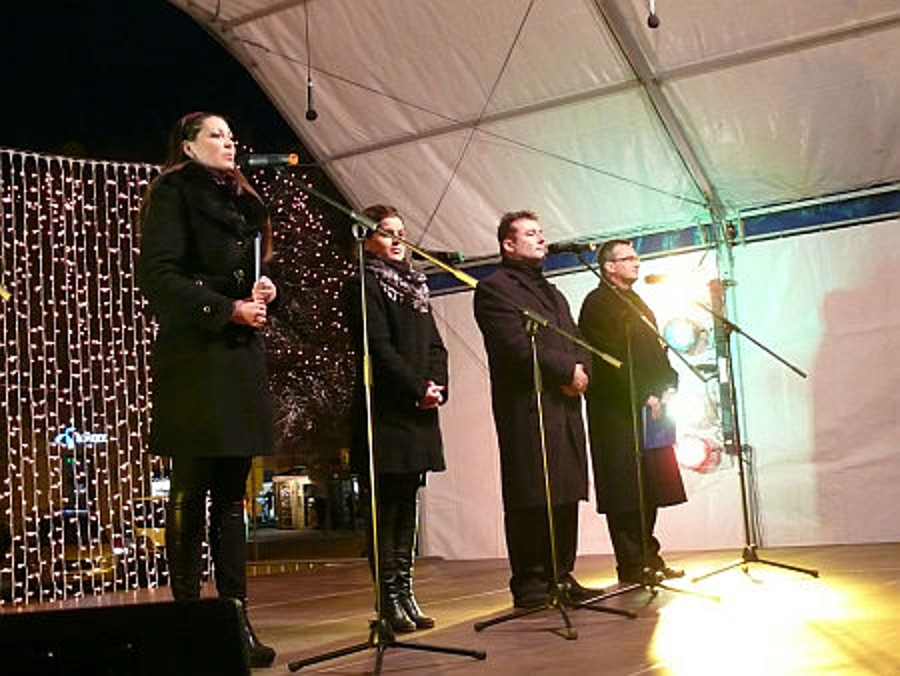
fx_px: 1301
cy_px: 338
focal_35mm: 50
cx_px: 450
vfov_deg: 29.1
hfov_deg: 38.2
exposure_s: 1/15
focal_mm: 9.1
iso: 400
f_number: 2.8
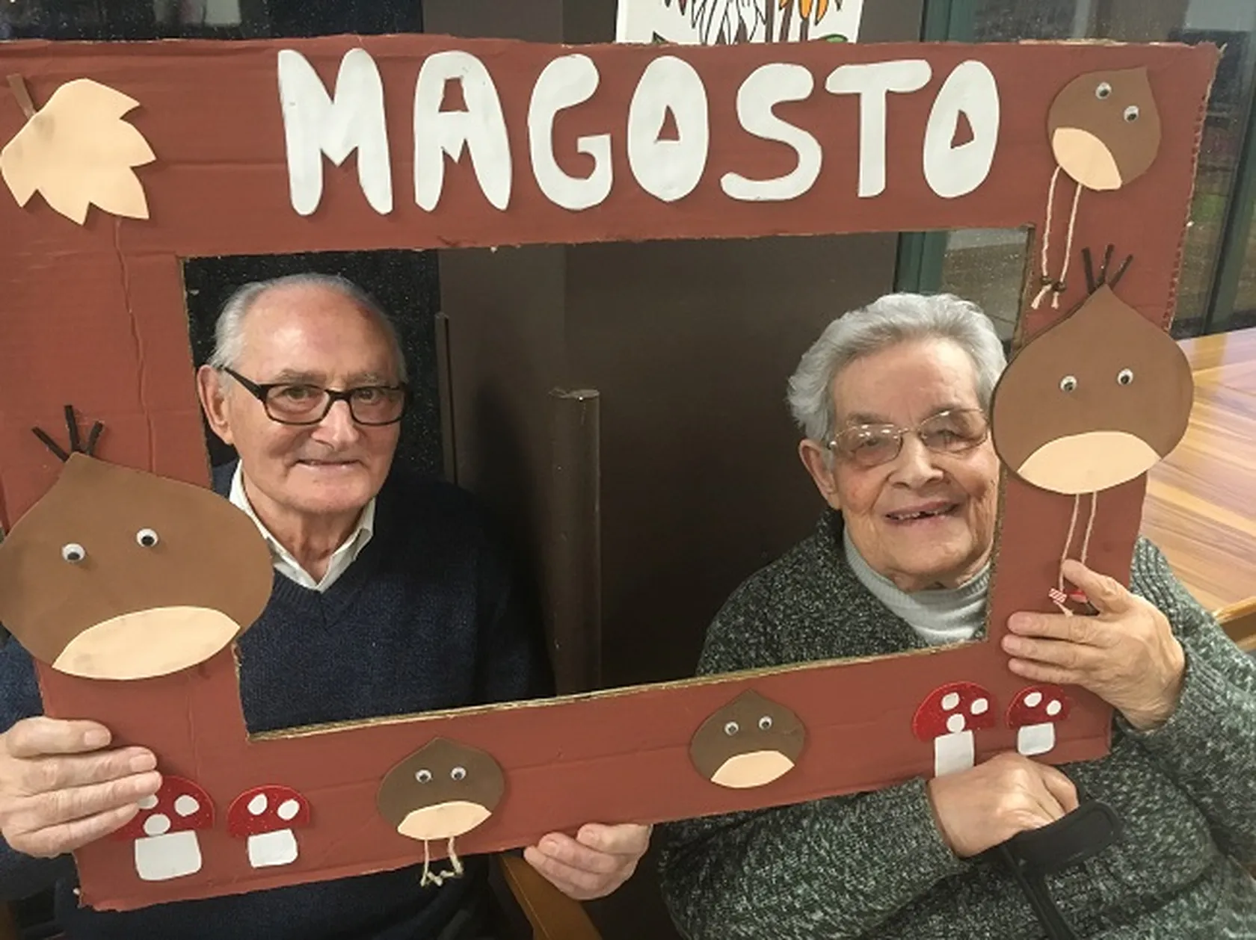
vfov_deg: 48.2
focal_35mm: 29
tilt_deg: -23.1
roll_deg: -1.9
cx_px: 628
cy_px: 470
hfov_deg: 61.7
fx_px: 1052
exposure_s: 1/33
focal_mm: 4.15
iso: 200
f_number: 2.2
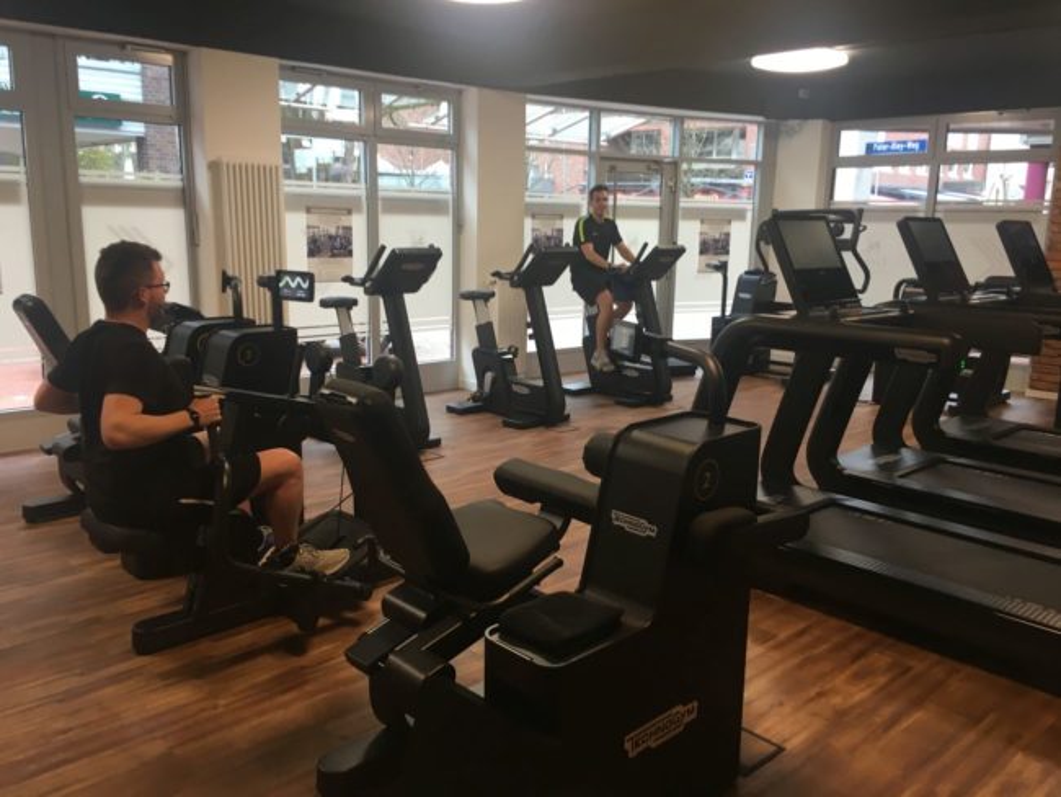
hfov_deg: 61.6
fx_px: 889
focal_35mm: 29
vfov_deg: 48.3
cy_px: 398
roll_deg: -1.1
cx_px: 530
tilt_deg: -9.5
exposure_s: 1/33
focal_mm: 4.15
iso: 64
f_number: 2.2
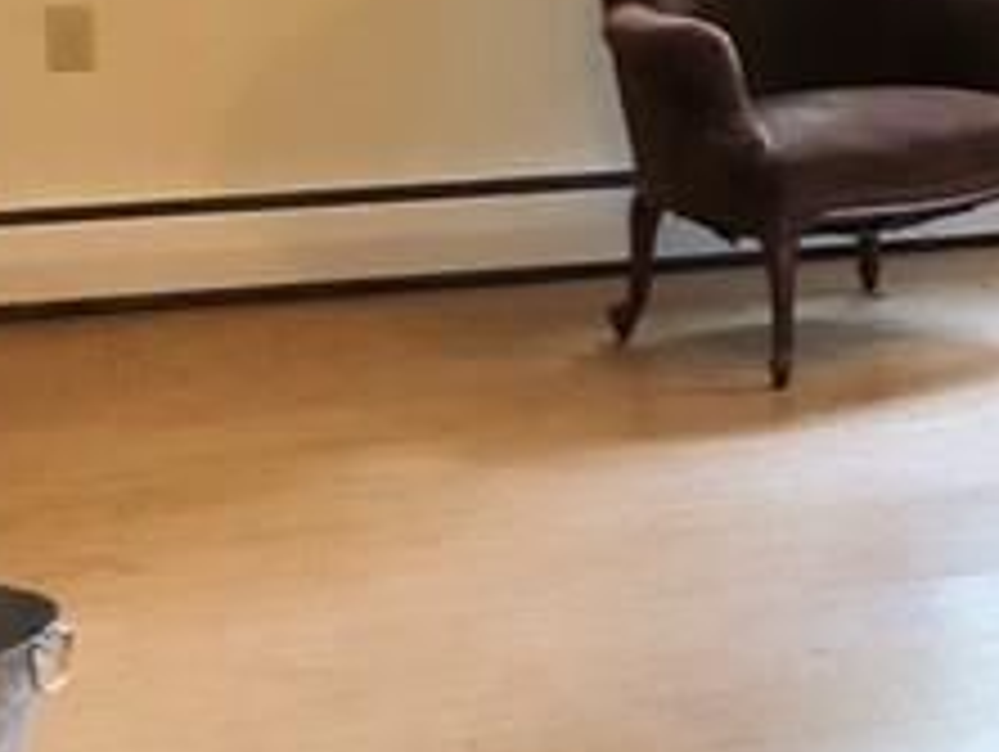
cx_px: 2097
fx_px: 3727
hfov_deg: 12.9
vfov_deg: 11.4
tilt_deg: -4.7
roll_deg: -1.8
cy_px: -72
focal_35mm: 129
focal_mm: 3.99
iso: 100
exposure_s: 1/13
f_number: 1.8
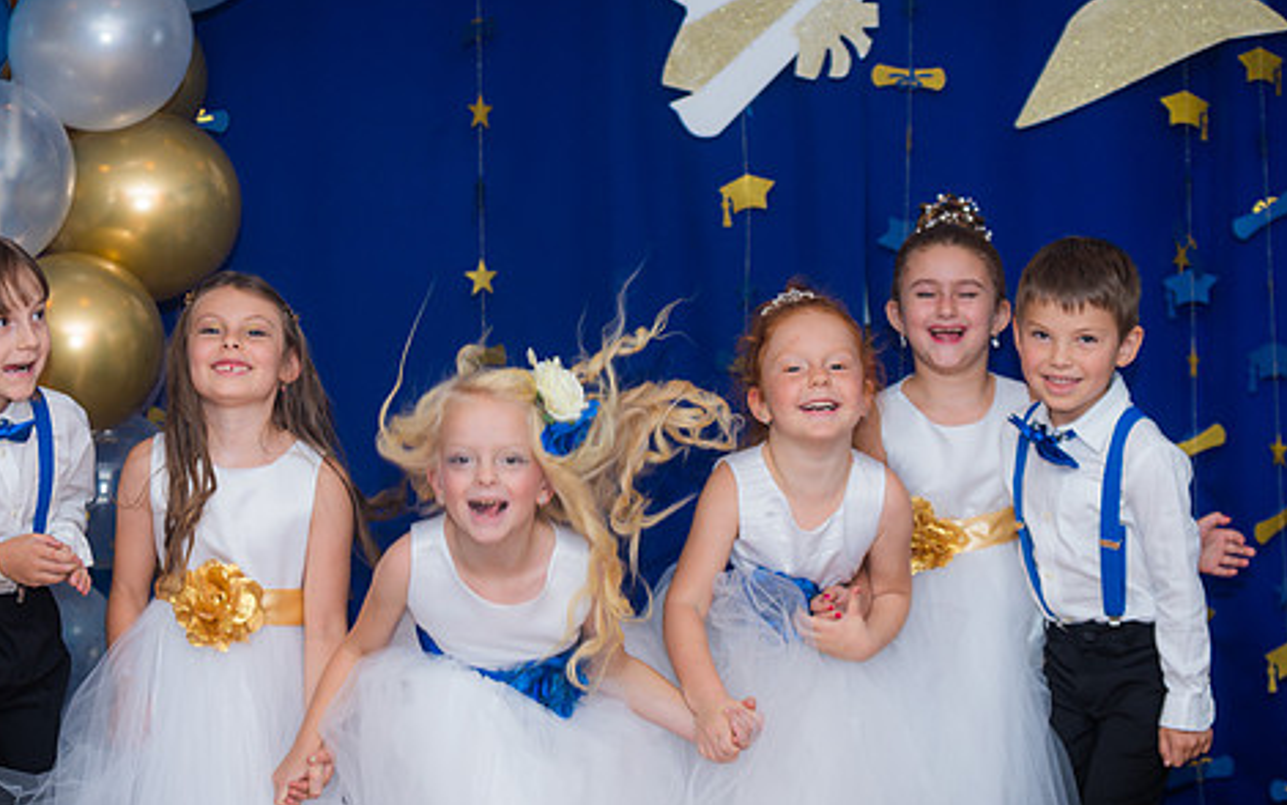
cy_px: 407
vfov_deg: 14.9
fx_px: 3087
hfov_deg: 23.5
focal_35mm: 88
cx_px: 652
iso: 320
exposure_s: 1/200
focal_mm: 70
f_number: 3.5
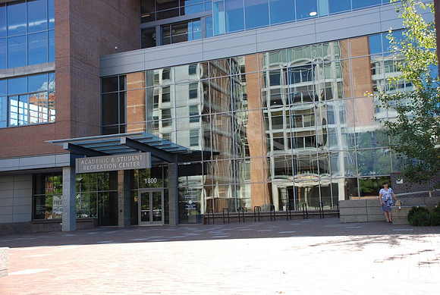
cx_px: 220
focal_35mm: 39
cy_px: 148
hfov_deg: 49.5
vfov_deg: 34.3
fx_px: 478
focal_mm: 26
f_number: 4
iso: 320
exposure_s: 1/320
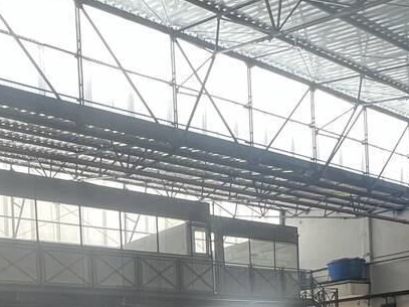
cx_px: 157
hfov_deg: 41.0
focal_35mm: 46
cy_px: 385
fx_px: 543
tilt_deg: +0.6
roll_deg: +3.2
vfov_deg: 27.1
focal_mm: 1.57
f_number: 1.8
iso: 200
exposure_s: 1/99
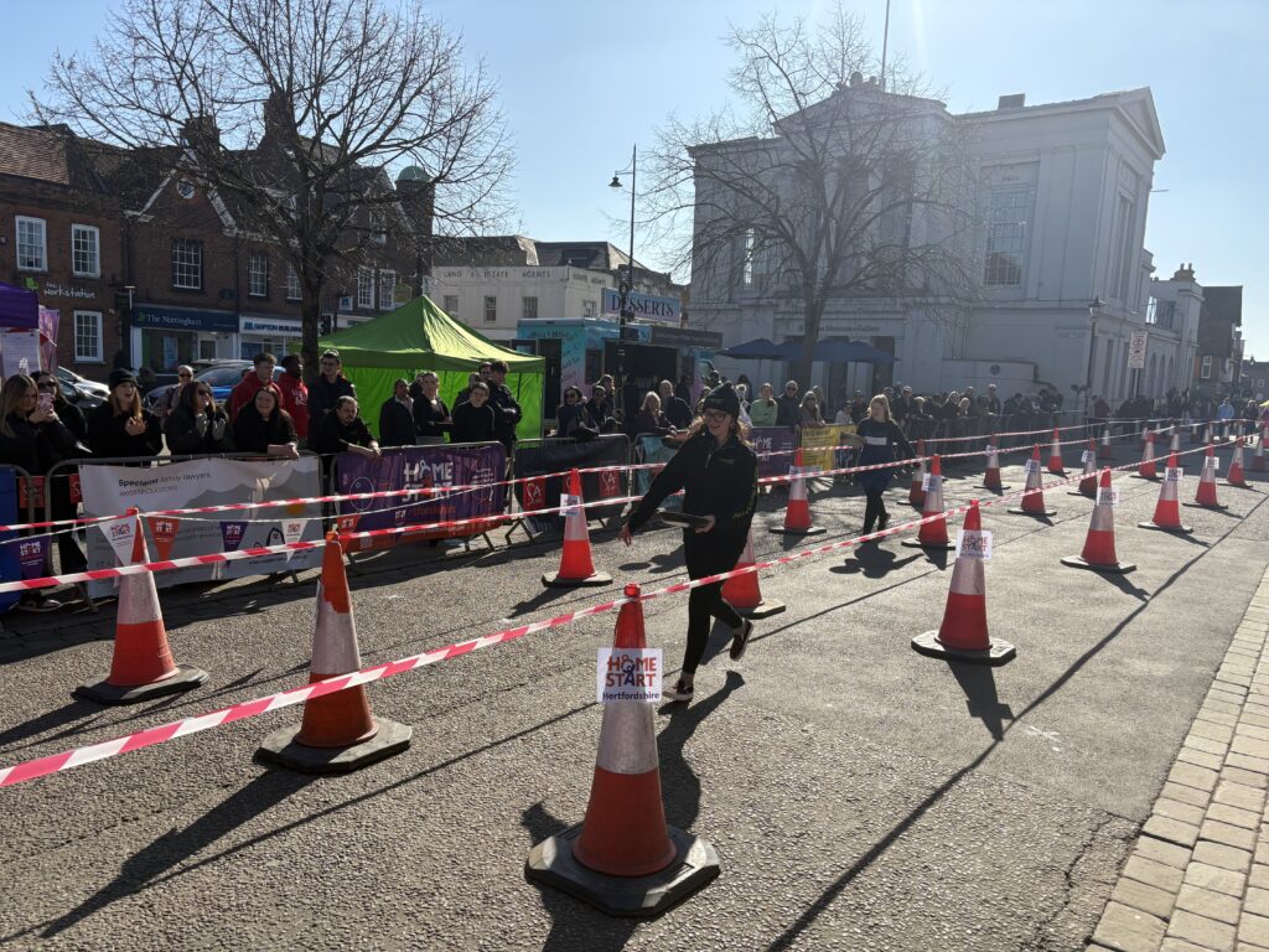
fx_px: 953
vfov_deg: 53.1
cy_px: 476
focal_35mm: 26
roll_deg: -2.6
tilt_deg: -7.3
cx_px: 634
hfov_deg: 67.3
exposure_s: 1/3623
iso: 50
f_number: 1.6
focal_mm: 5.96
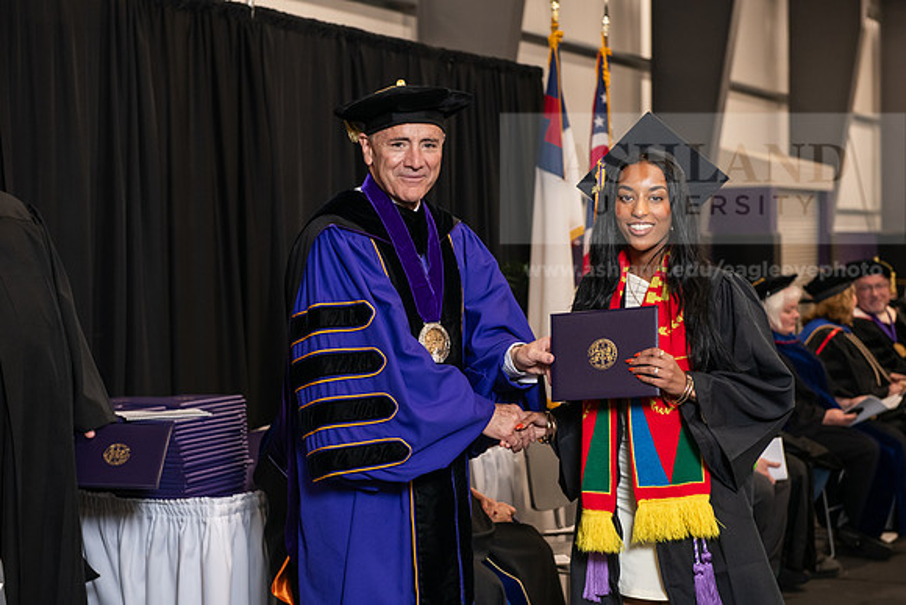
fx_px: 1762
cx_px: 453
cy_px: 302
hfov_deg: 28.8
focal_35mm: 70
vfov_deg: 19.5
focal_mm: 70
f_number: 5
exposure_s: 1/125
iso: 1600
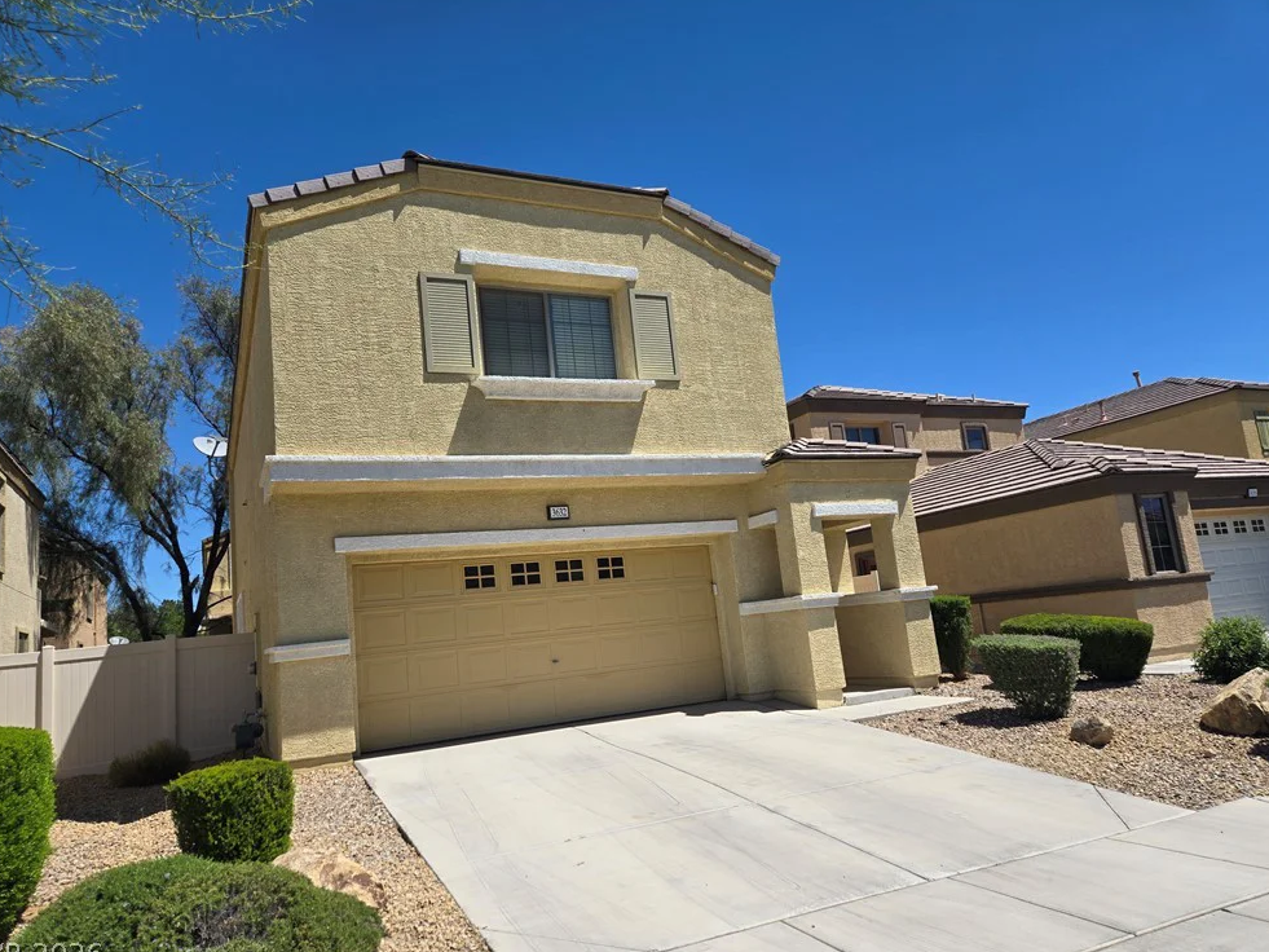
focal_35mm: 24
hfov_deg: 71.6
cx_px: 625
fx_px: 880
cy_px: 479
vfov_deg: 56.8
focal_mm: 5.4
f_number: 1.8
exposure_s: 1/2621
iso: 25
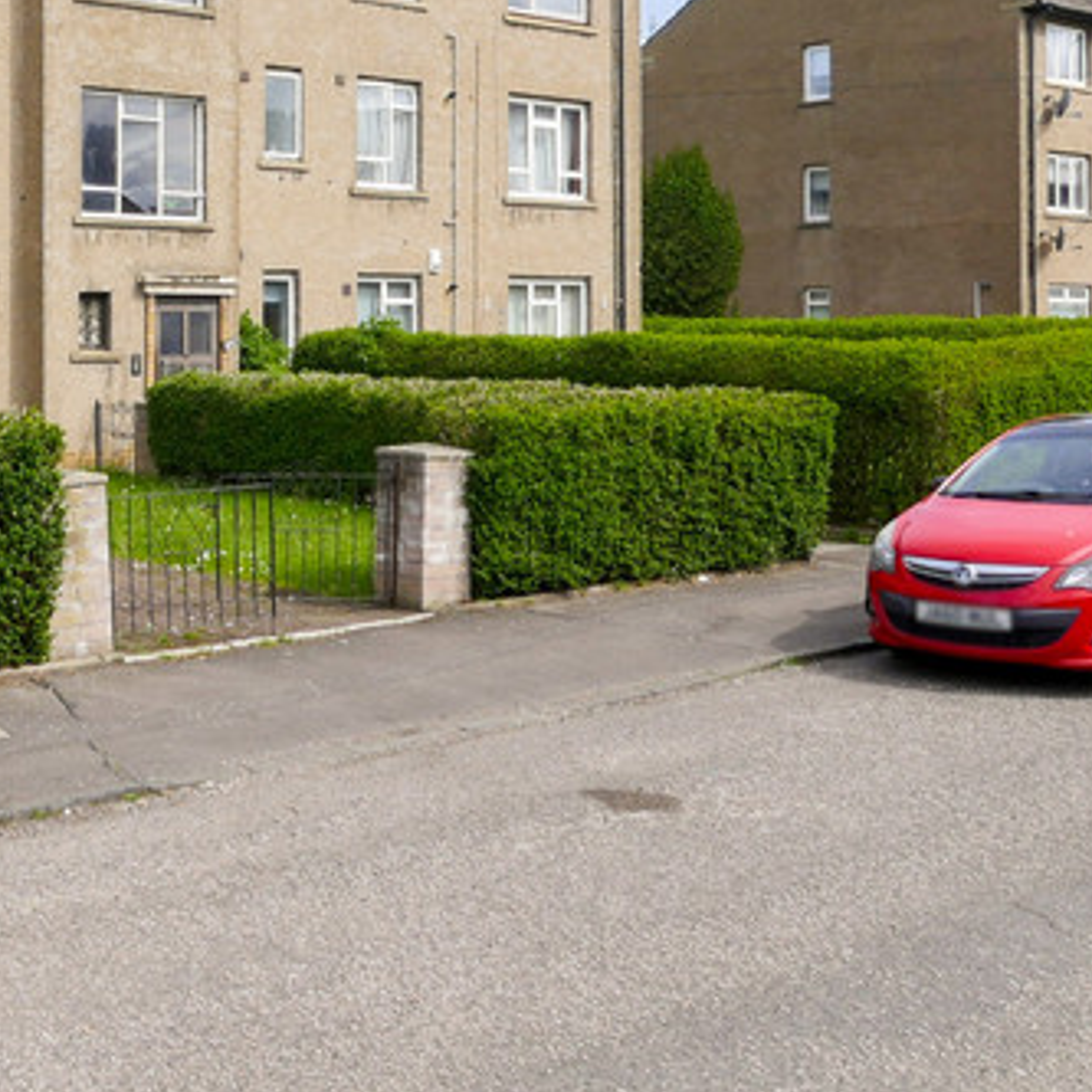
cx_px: 89
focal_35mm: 38
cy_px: -85
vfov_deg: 37.4
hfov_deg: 40.2
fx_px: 1356
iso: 200
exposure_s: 1/320
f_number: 7.1
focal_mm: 7
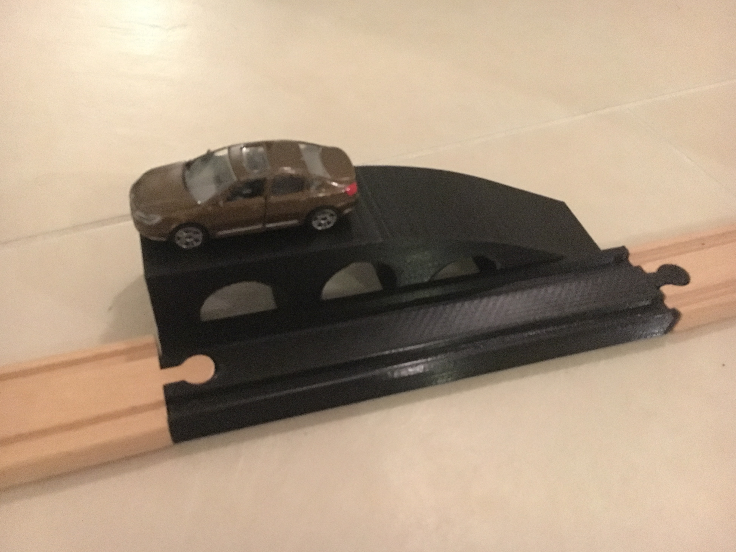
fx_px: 638
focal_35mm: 30
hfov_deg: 60.0
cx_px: 372
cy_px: 276
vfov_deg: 46.8
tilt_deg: -47.6
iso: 1600
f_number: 2.2
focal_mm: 4.15
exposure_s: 1/17
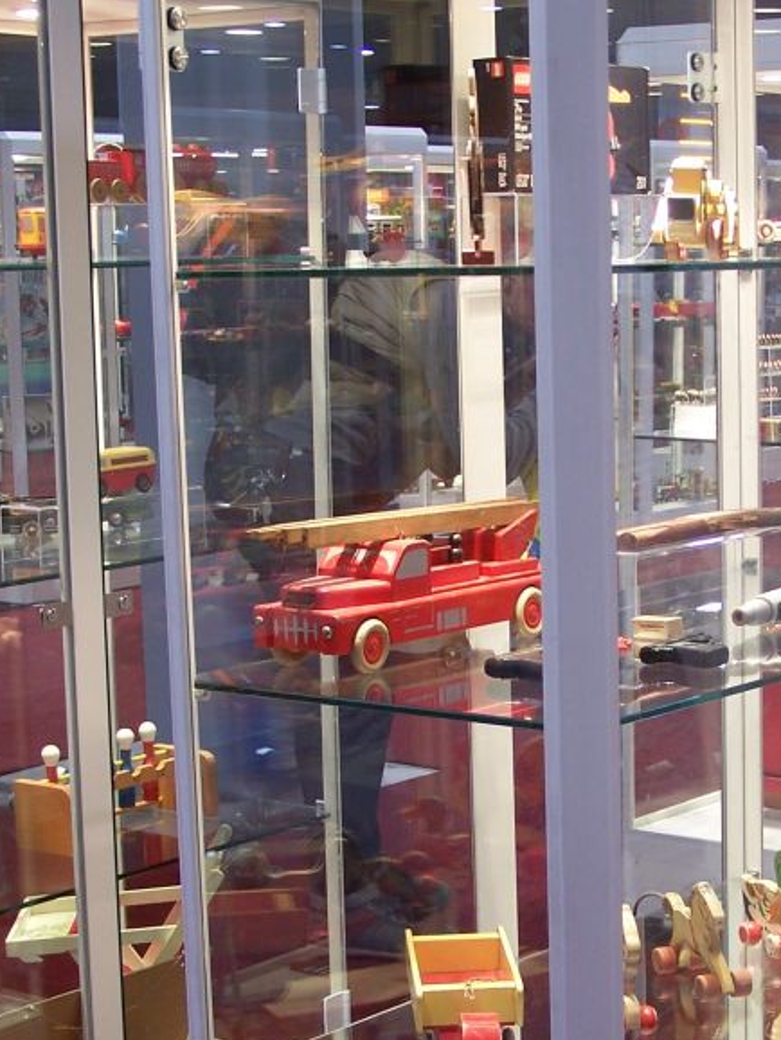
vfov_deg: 22.9
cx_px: 606
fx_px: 2555
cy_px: 677
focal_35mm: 85
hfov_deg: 17.3
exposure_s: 1/8
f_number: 3
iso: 80
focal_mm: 8
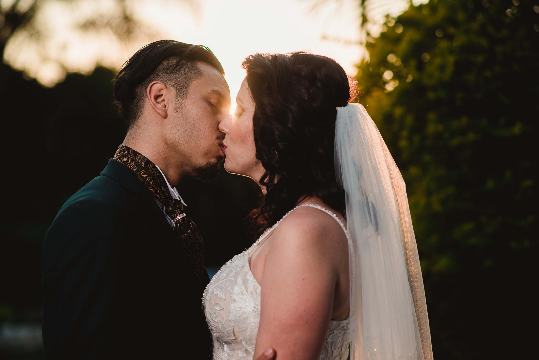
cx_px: 270
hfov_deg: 23.9
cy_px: 180
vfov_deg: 16.1
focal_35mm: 85
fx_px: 1273
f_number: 2.8
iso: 100
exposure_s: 1/800
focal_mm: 85
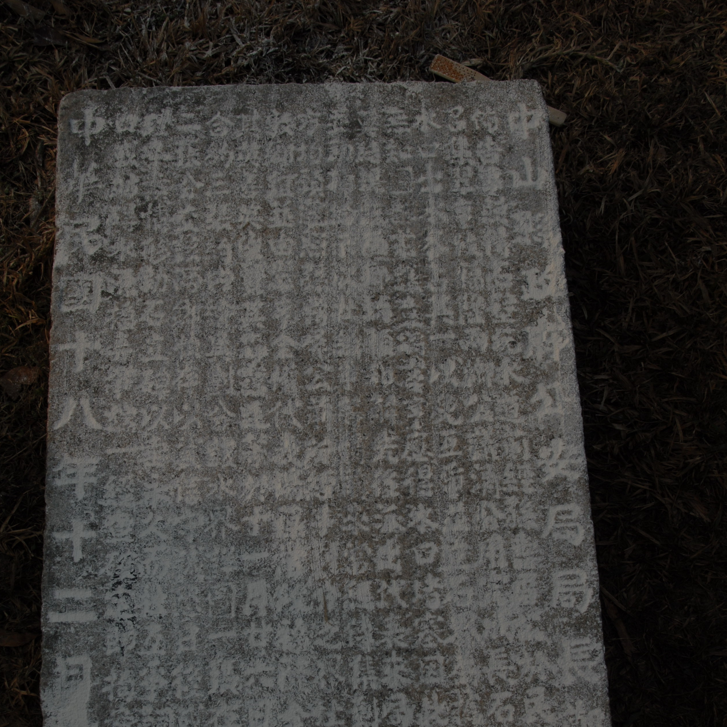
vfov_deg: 38.3
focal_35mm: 43
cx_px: 355
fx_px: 1022
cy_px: 538
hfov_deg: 39.2
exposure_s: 1/320
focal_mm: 22
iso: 100
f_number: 9
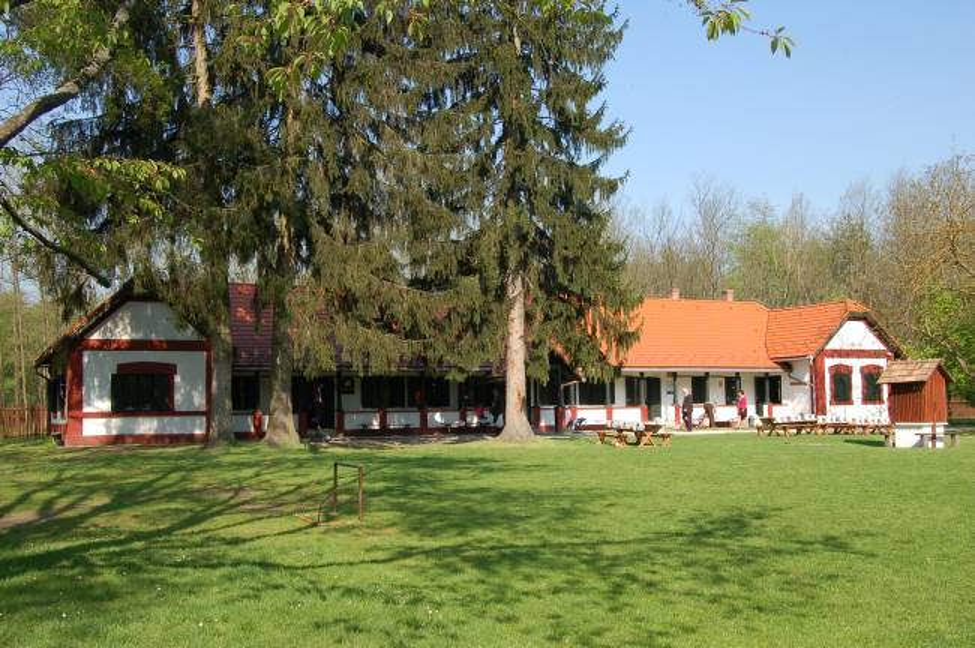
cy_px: 324
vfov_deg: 34.1
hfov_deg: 49.6
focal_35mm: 39
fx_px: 1055
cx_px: 488
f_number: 10
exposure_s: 1/250
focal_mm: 26
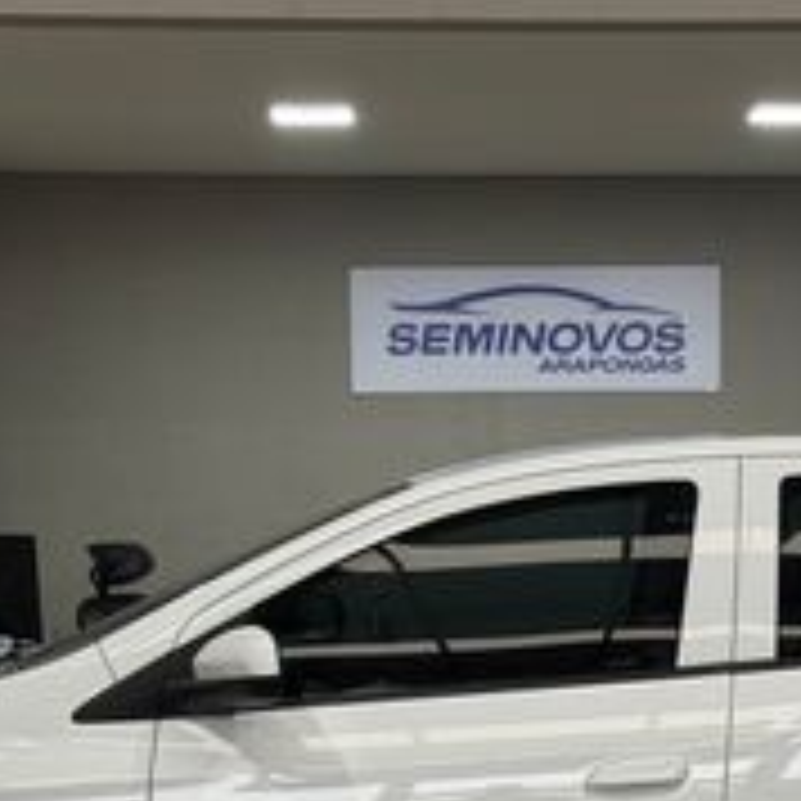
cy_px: 747
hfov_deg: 15.5
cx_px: 536
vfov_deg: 15.3
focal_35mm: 112
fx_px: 2932
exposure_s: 1/60
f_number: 1.78
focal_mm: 6.76
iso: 160
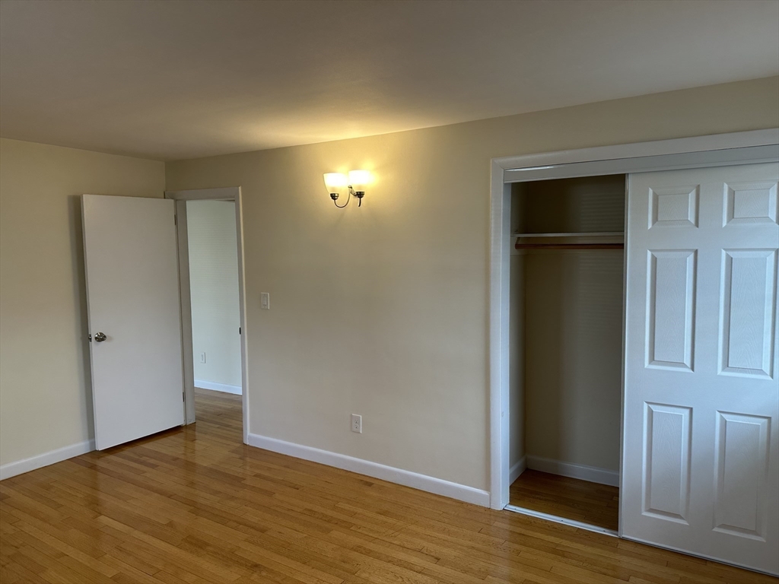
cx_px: 390
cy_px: 292
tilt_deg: -6.4
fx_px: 540
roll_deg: +0.2
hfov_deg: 71.6
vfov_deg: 56.8
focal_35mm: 24
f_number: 1.78
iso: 80
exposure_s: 1/120
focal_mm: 6.86
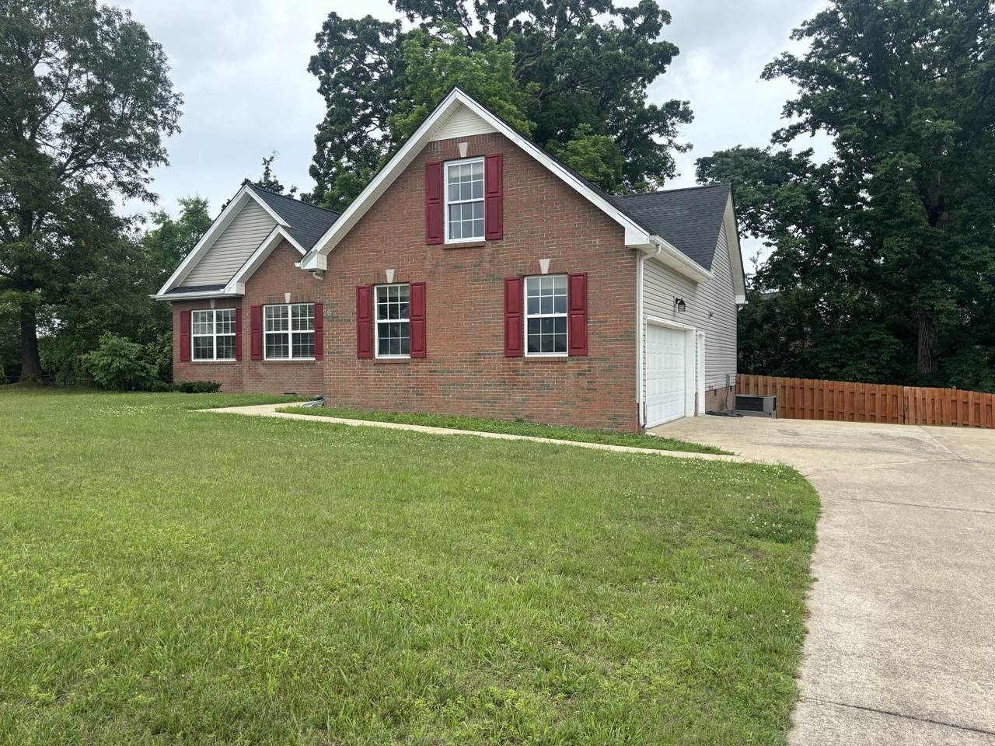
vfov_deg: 53.1
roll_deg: +0.3
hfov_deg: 67.3
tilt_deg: -1.3
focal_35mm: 26
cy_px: 373
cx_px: 498
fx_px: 747
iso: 50
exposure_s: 1/1152
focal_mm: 5.96
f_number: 1.6
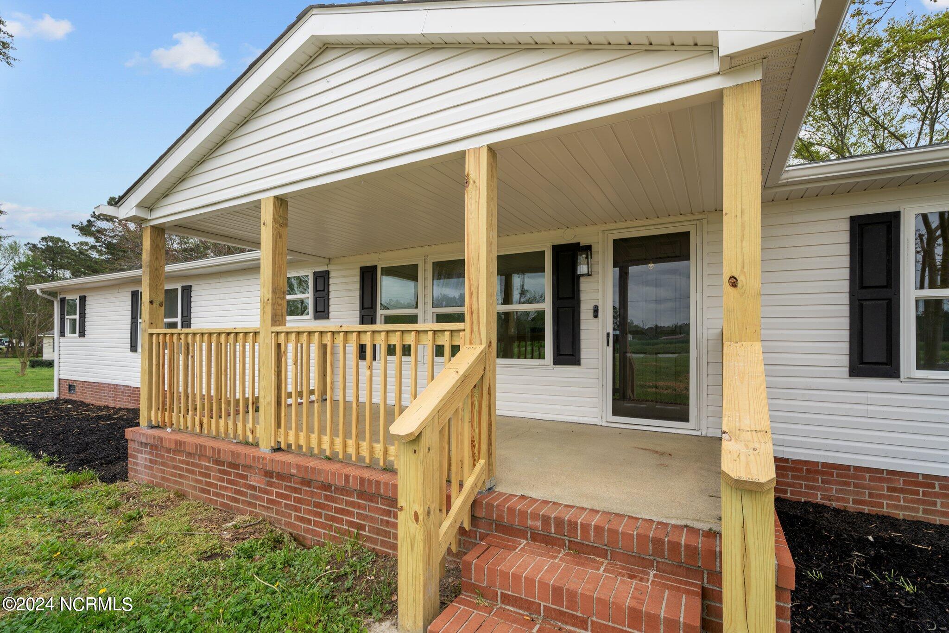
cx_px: 474
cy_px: 316
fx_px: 422
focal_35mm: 16
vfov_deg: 73.7
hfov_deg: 96.7
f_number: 4.5
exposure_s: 1/60
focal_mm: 16
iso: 100
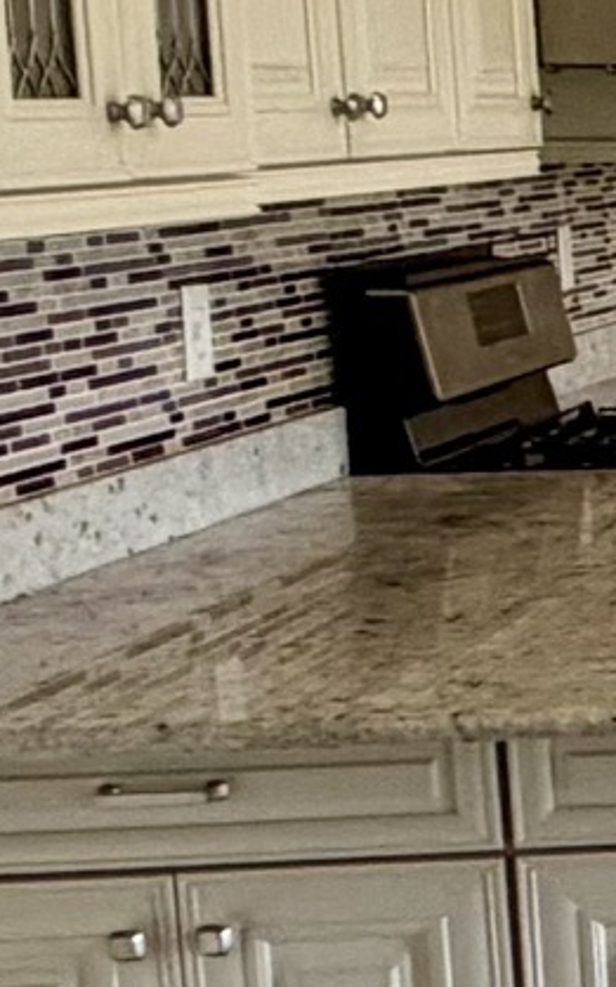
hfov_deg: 9.1
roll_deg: +0.3
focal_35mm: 109
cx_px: 1985
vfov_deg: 19.1
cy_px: 510
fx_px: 2930
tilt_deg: -8.1
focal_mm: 2.22
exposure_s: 1/120
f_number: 2.2
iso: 160
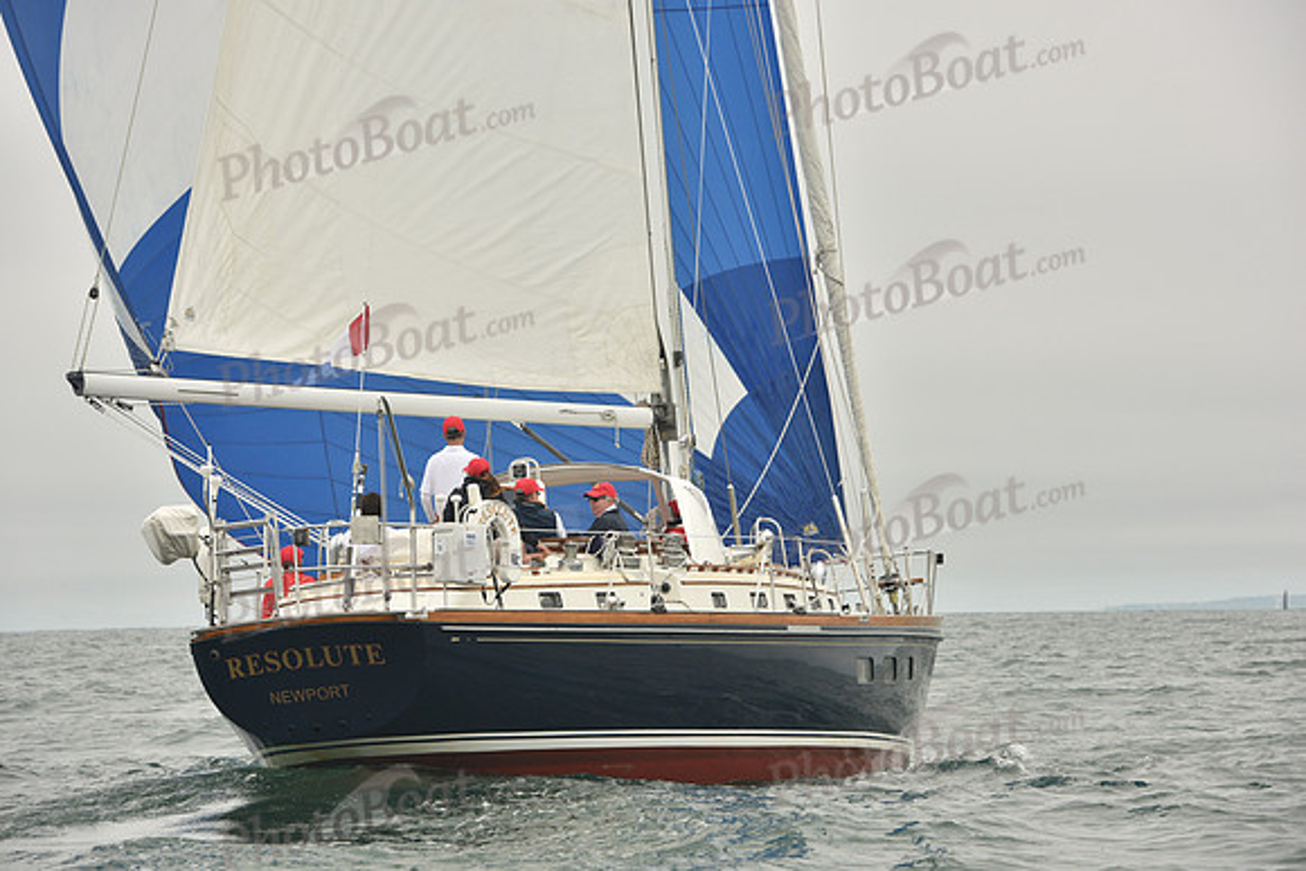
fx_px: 5443
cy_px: 436
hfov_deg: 13.7
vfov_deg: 9.2
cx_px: 653
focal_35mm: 150
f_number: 9
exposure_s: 1/800
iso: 320
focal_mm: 150
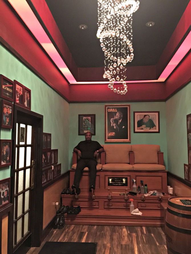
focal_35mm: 29
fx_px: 213
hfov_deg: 48.2
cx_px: 96
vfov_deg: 61.7
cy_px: 127
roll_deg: -0.7
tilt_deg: +5.0
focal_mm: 4.15
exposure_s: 1/4
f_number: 2.2
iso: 200
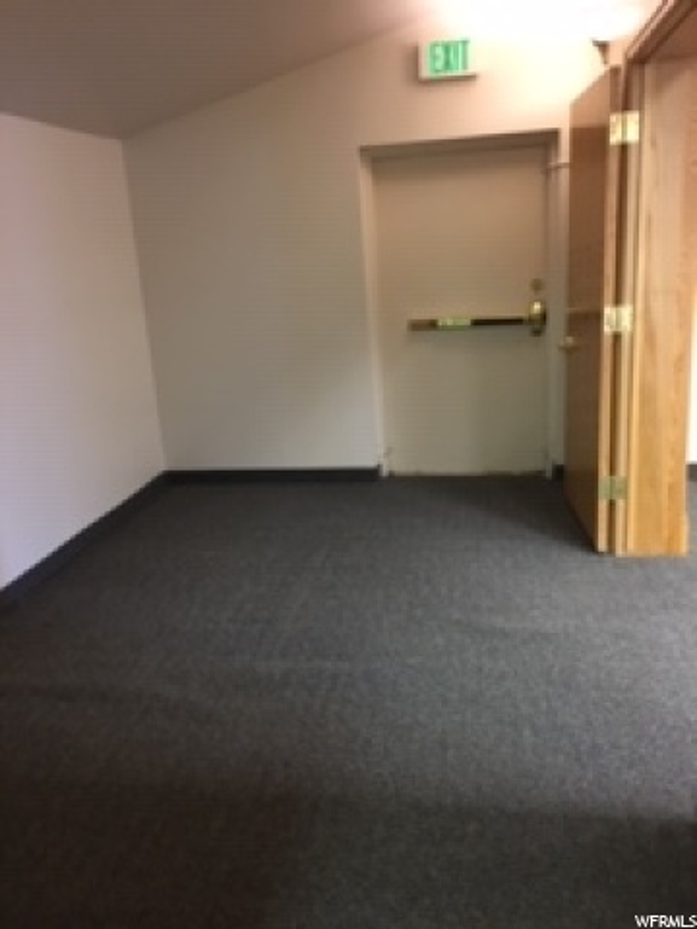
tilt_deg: -13.5
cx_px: 348
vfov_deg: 61.7
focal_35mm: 29
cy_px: 464
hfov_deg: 48.2
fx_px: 779
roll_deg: +4.9
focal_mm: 4.15
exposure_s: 1/15
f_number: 2.2
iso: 250
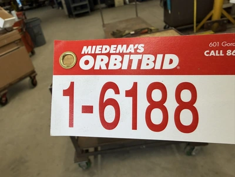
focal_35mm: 24
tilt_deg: -32.0
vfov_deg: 56.8
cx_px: 118
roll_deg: +14.2
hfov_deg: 71.6
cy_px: 88
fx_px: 163
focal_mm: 2.22
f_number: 2.2
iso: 125
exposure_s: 1/120
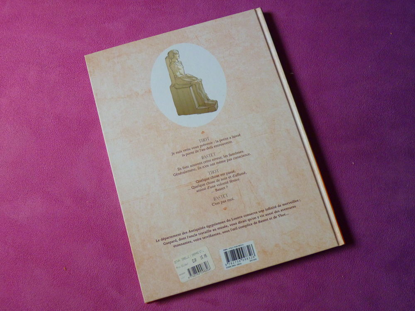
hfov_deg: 50.1
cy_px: 156
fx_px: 444
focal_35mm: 37
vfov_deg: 38.7
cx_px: 208
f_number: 3
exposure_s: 1/30
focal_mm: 6.6
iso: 320
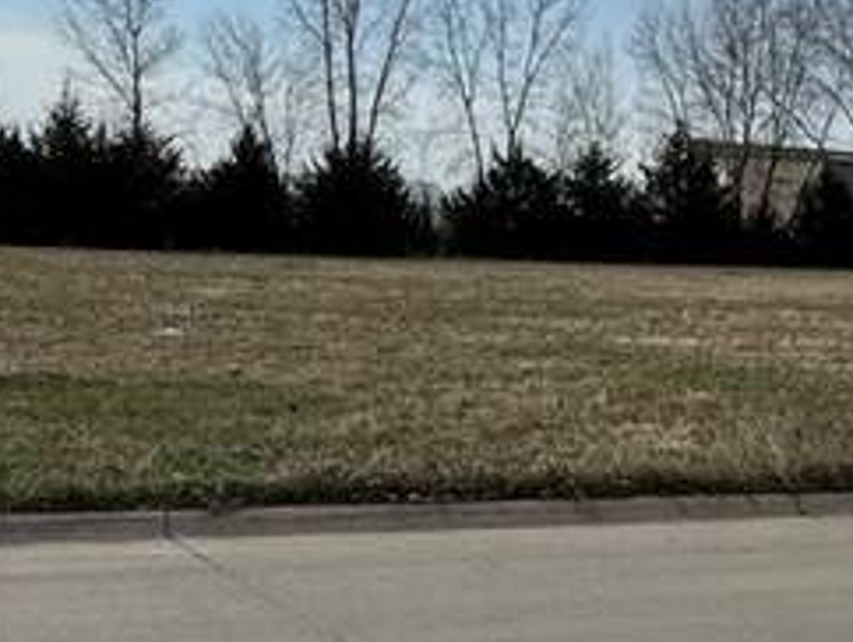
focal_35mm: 74
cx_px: 490
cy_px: 219
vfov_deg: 19.9
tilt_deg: +0.7
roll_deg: -2.9
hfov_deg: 26.3
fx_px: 1825
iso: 50
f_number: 2.2
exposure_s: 1/3390
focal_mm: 2.22
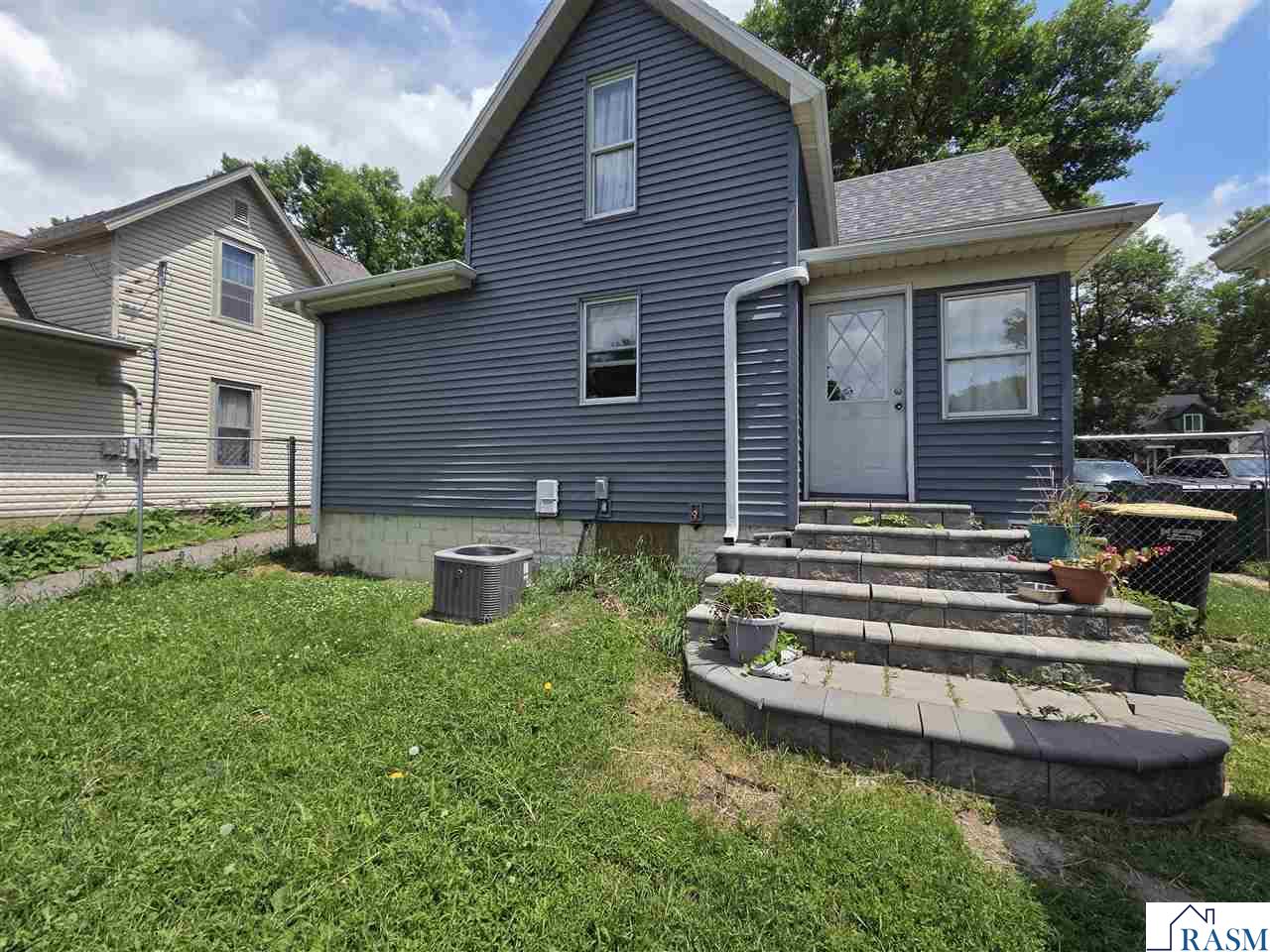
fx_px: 477
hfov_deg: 106.2
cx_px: 635
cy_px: 476
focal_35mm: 13
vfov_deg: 89.9
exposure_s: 1/1879
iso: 50
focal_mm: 2.2
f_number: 2.2
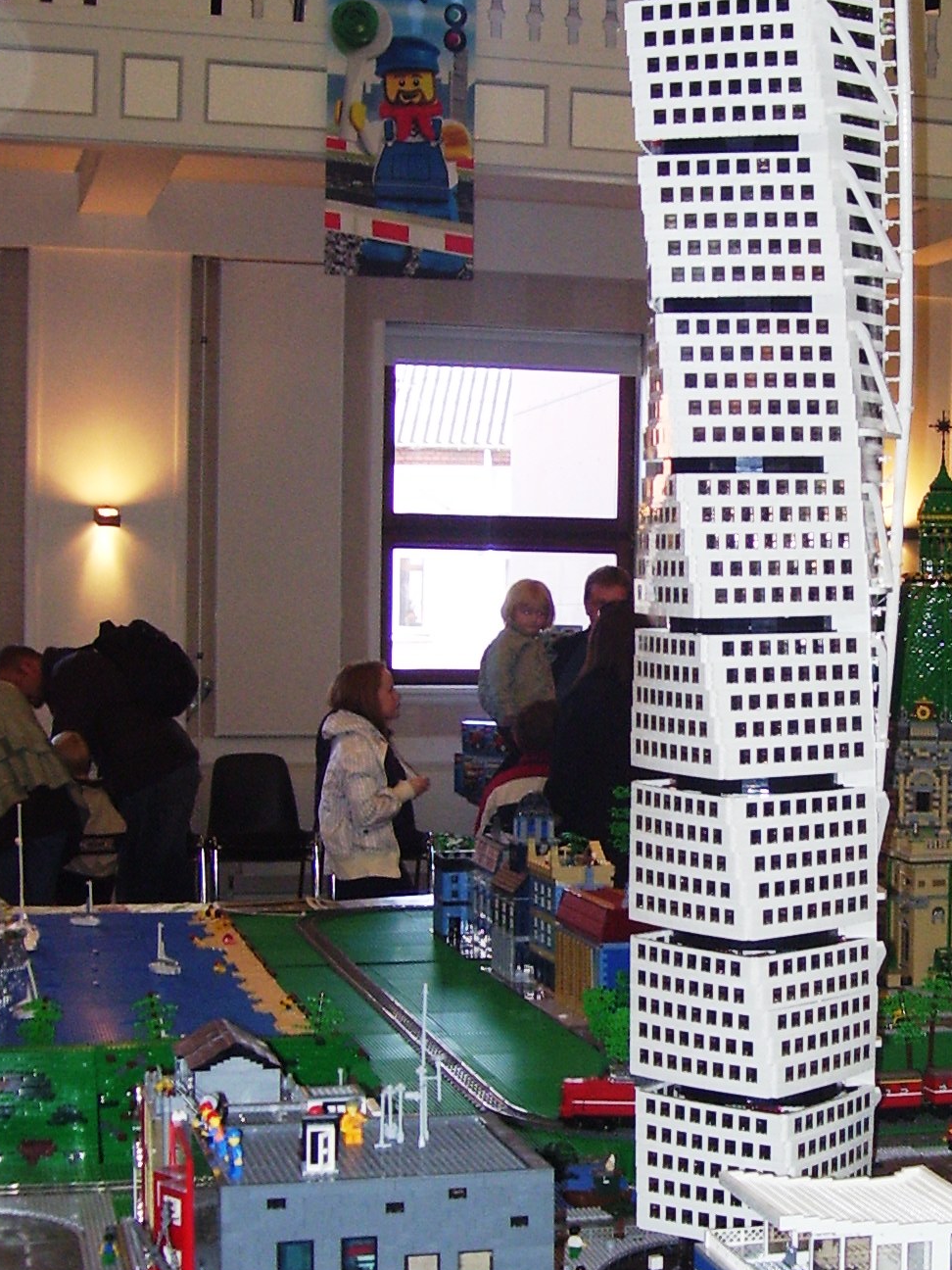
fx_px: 2347
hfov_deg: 22.5
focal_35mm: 64
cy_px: 748
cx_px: 819
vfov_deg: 30.2
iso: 100
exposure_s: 1/60
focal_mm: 6
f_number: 2.7
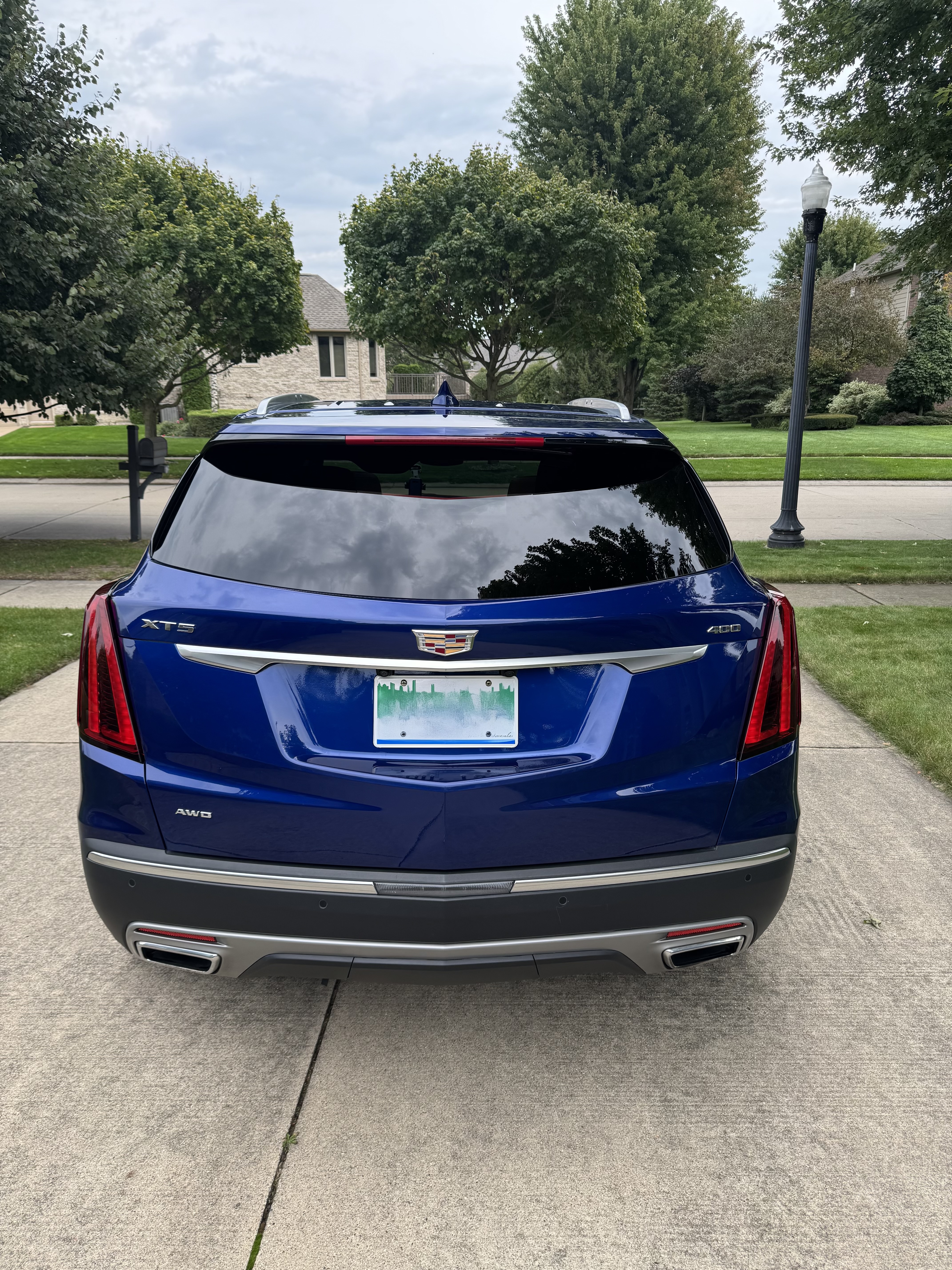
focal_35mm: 24
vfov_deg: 71.6
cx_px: 476
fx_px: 880
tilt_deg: -13.9
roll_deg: +1.2
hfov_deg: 56.8
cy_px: 635
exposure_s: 1/756
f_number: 1.78
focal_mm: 6.76
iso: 80
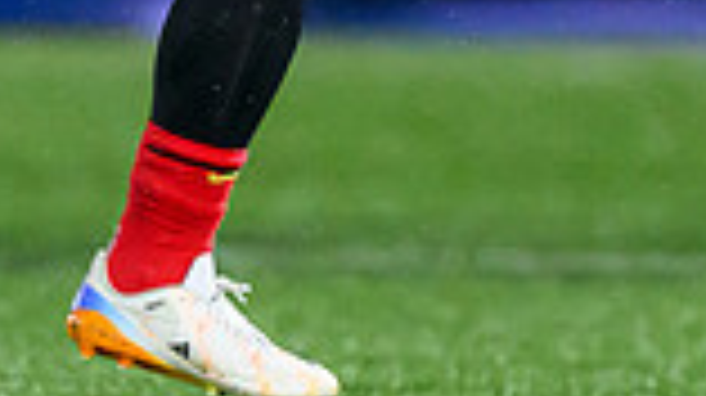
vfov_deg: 0.5
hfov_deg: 0.9
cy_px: -421
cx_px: 52
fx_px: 47004
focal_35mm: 2513
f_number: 3.2
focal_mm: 400
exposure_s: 1/2500
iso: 6400
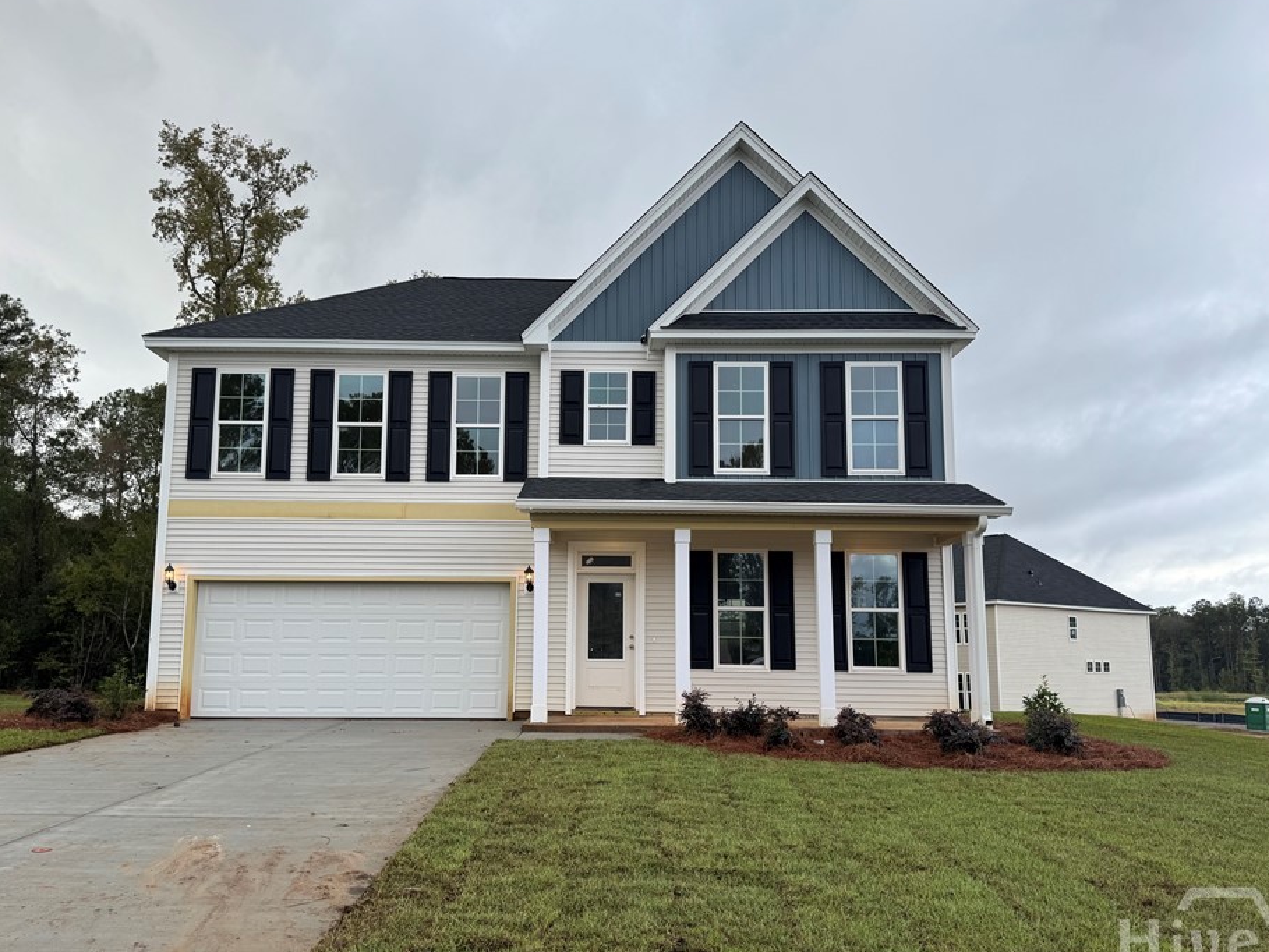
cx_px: 597
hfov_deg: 65.3
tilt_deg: +7.8
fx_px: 990
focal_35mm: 27
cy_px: 517
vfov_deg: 51.3
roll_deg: -0.7
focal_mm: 6.76
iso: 80
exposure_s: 1/700
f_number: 1.78
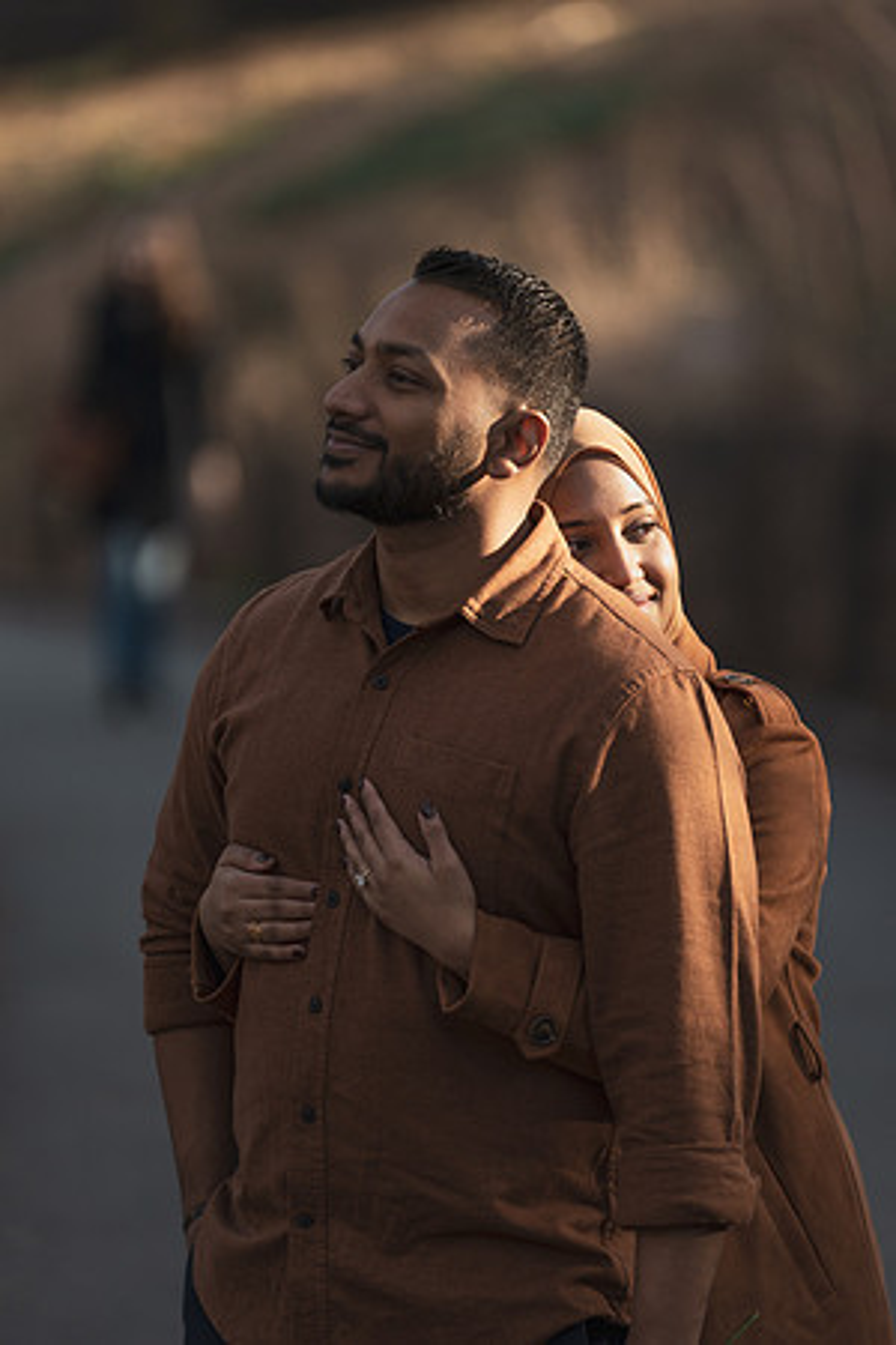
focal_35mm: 200
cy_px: 672
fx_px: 7466
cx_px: 448
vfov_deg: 10.3
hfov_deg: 6.9
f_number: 3.2
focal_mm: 200
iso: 250
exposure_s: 1/1250
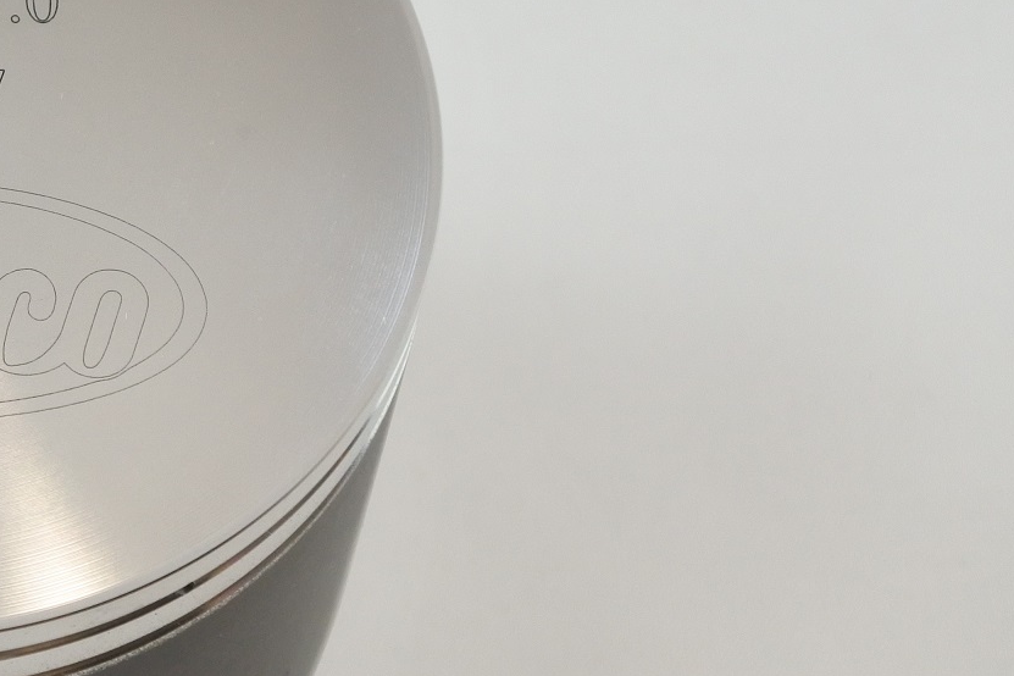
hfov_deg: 19.2
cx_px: -115
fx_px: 2873
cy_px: 312
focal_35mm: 102
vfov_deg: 13.4
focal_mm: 16.8
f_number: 4.5
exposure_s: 1/160
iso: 400
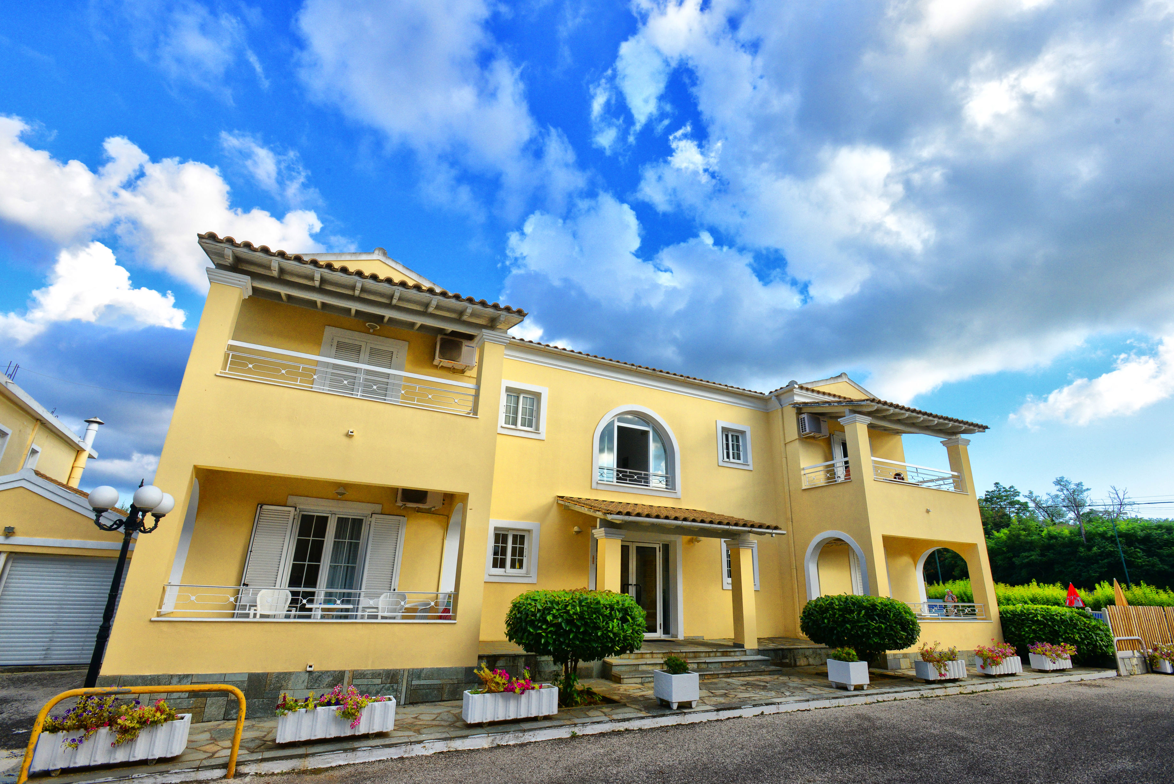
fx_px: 555
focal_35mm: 17
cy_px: 392
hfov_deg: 93.3
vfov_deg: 70.5
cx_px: 587
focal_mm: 17
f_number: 13
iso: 800
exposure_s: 1/400
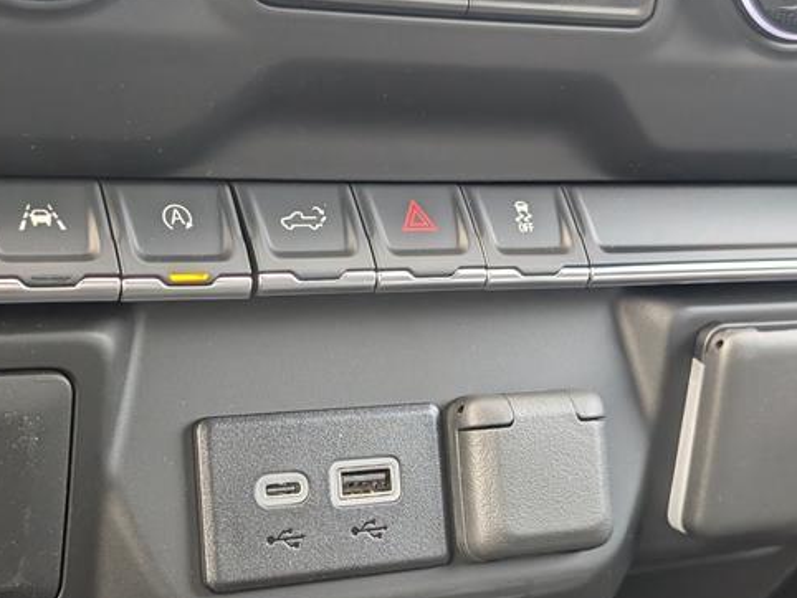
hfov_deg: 29.8
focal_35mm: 65
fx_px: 1497
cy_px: 385
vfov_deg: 22.5
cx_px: 402
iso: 548
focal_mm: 6.9
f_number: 1.68
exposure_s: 1/333
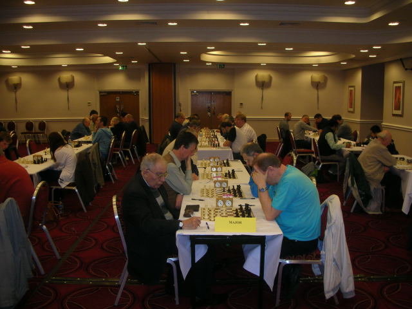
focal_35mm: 35
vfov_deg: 40.7
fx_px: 417
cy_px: 154
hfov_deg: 52.6
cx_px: 206
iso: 117
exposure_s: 1/60.1
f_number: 3
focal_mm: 5.8
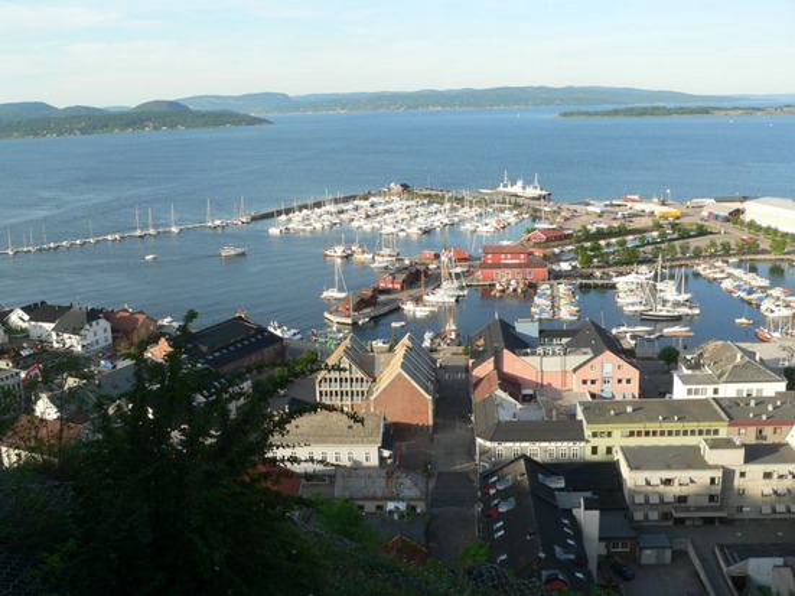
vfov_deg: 39.6
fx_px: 827
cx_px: 398
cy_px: 298
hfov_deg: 51.4
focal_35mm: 36
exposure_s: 1/250
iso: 80
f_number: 4
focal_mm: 6
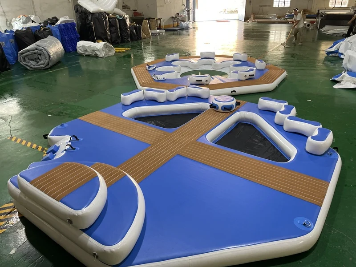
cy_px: 134
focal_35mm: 26
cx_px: 178
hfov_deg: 67.3
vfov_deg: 53.1
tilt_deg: -26.9
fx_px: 267
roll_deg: +1.7
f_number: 1.6
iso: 160
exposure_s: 1/60
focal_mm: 4.2
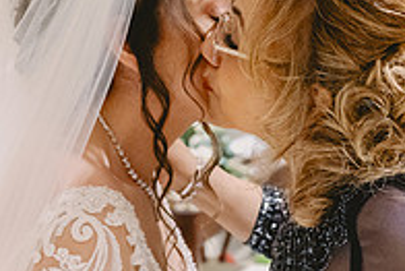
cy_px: 131
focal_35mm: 112
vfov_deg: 12.3
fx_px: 1261
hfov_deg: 18.1
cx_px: 303
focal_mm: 30
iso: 2000
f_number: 2.8
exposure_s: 1/320
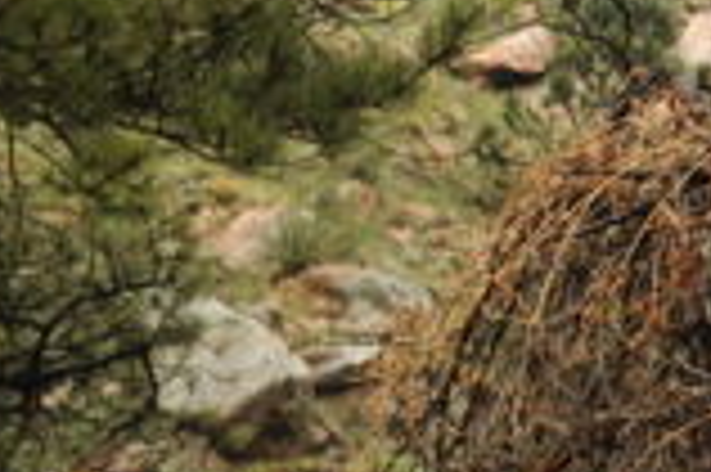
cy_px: 1016
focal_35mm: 223
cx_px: -1080
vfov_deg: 6.0
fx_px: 4400
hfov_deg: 8.4
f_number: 9
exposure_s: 1/160
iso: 320
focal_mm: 44
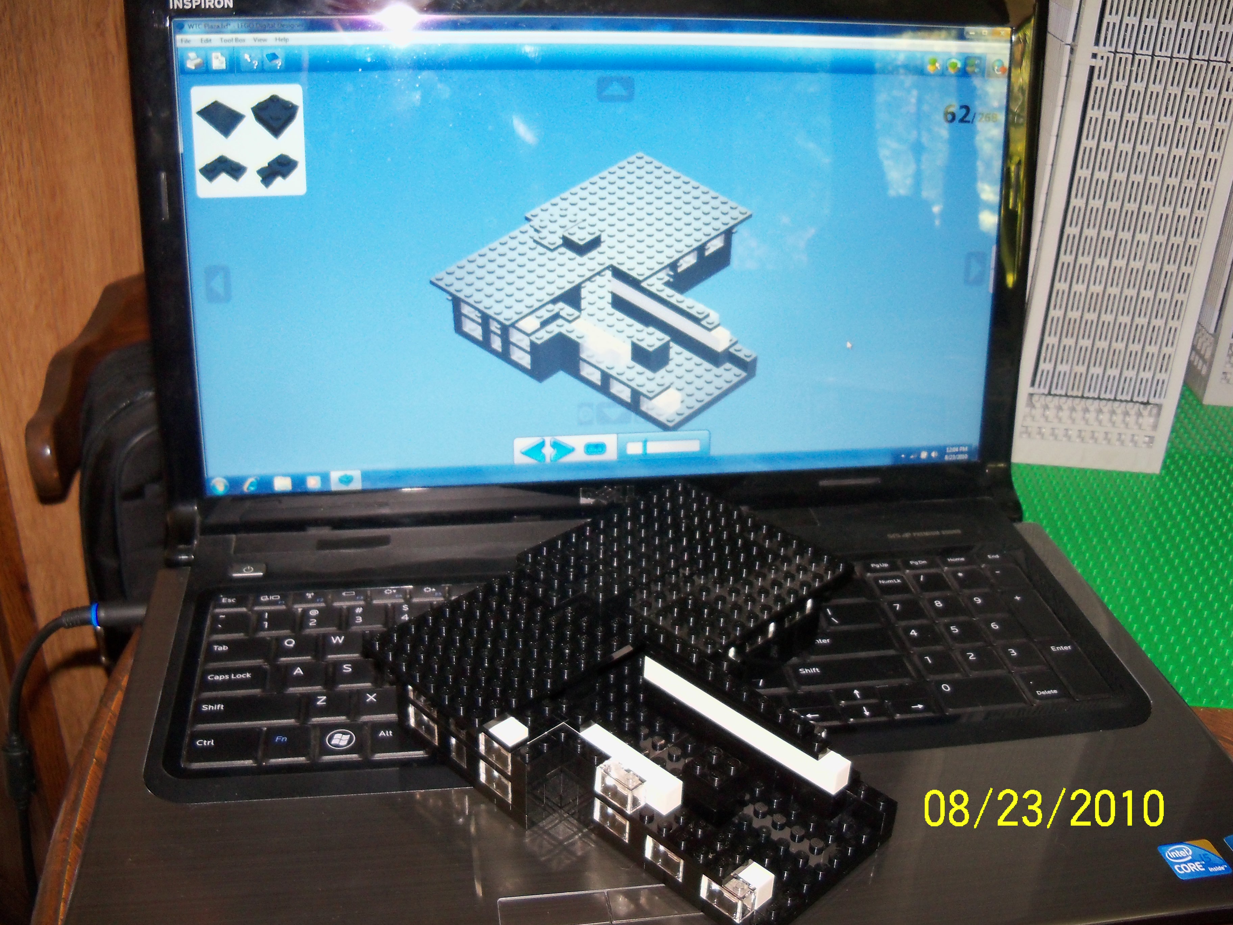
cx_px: 616
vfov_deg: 40.7
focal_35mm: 35
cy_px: 462
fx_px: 1247
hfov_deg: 52.6
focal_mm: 6.2
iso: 200
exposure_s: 1/30
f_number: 3.5
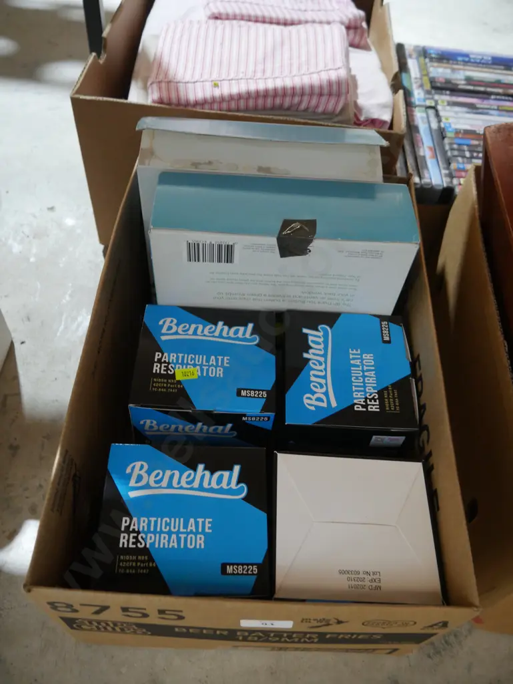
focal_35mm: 28
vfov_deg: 63.4
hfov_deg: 49.8
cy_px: 342
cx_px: 256
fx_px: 553
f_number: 3.5
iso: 2000
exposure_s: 1/60
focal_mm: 14
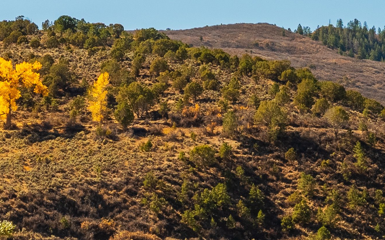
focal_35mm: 188
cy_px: 290
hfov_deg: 10.4
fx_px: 1972
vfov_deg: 6.9
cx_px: 715
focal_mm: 35
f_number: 11
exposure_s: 1/2500
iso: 200
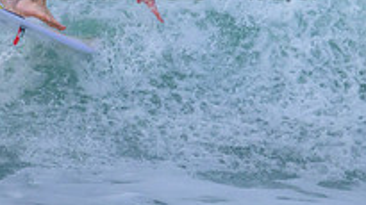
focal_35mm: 2373
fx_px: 23015
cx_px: 129
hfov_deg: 0.9
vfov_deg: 0.5
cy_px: -42
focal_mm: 800
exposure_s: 1/1600
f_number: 11
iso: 2200
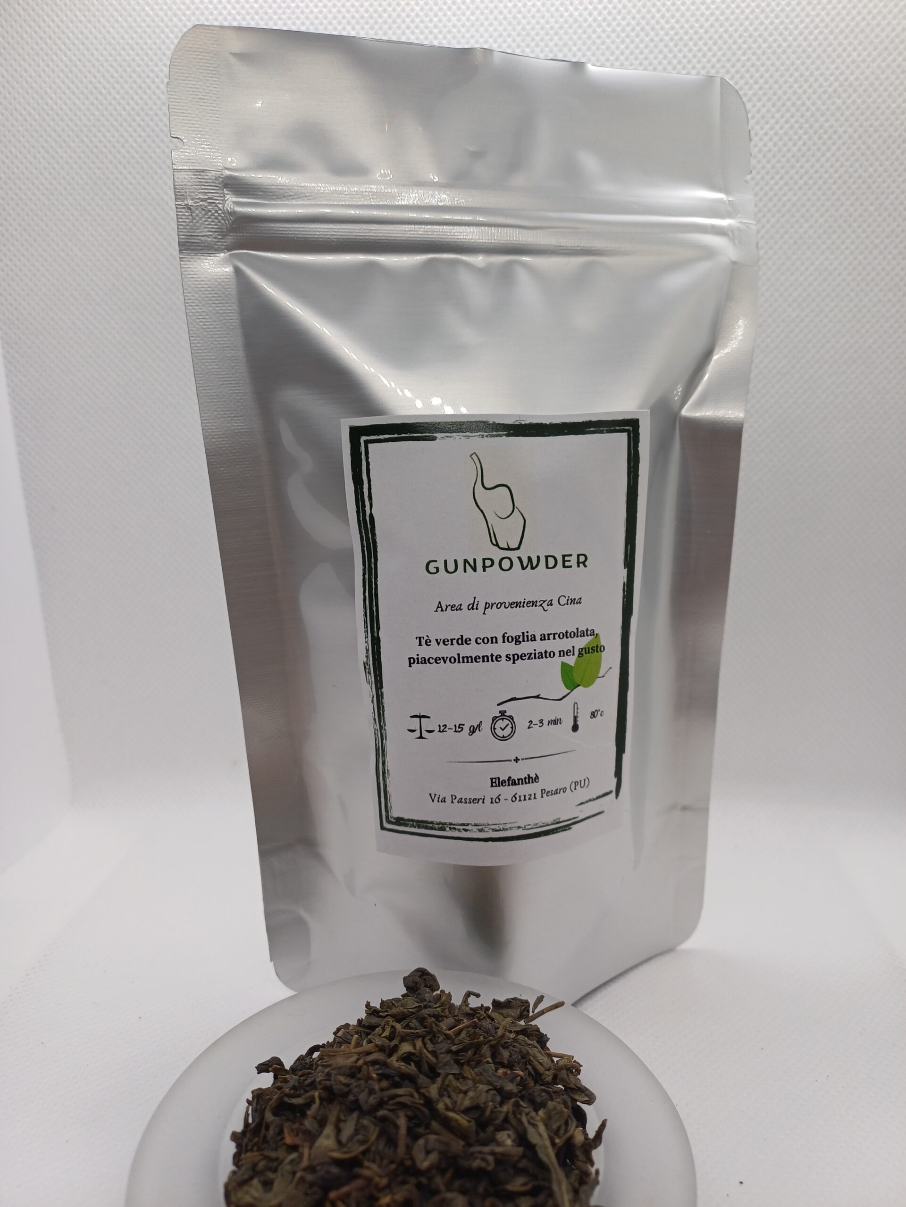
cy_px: 604
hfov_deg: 54.9
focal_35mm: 25
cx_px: 453
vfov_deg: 69.4
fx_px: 872
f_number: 1.8
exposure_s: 1/137
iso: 50
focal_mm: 4.65
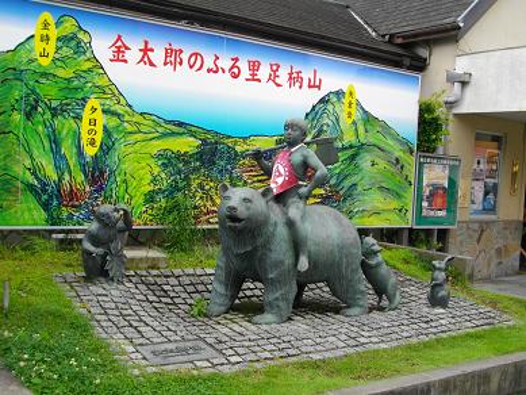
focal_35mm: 40
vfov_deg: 36.0
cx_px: 263
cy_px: 198
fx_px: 608
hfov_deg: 46.8
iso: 100
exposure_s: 1/250
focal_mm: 7.1
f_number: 3.2
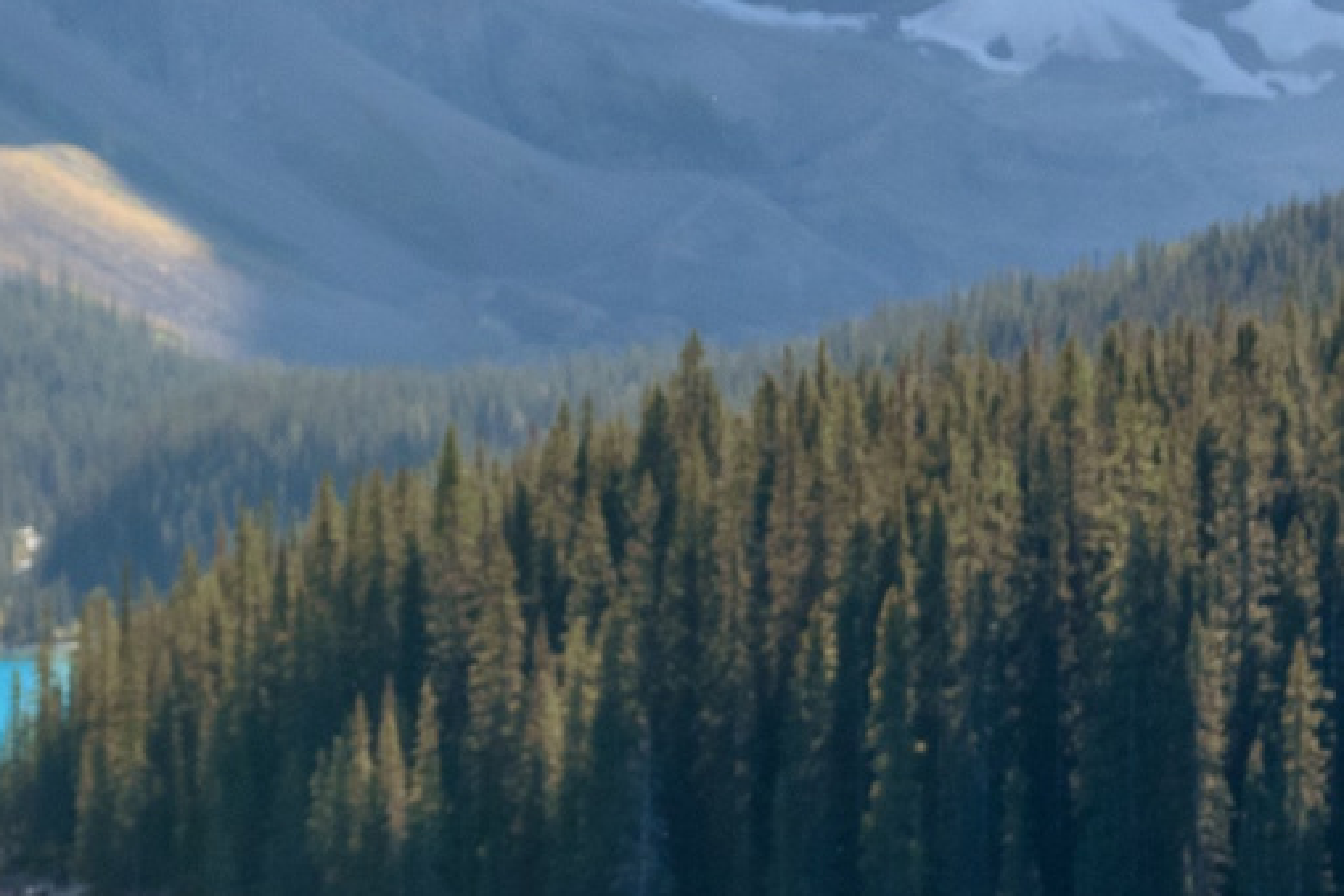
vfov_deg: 9.6
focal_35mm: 141
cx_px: -193
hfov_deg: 14.2
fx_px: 5265
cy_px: 1103
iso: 200
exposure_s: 1/2000
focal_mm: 28
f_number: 3.2
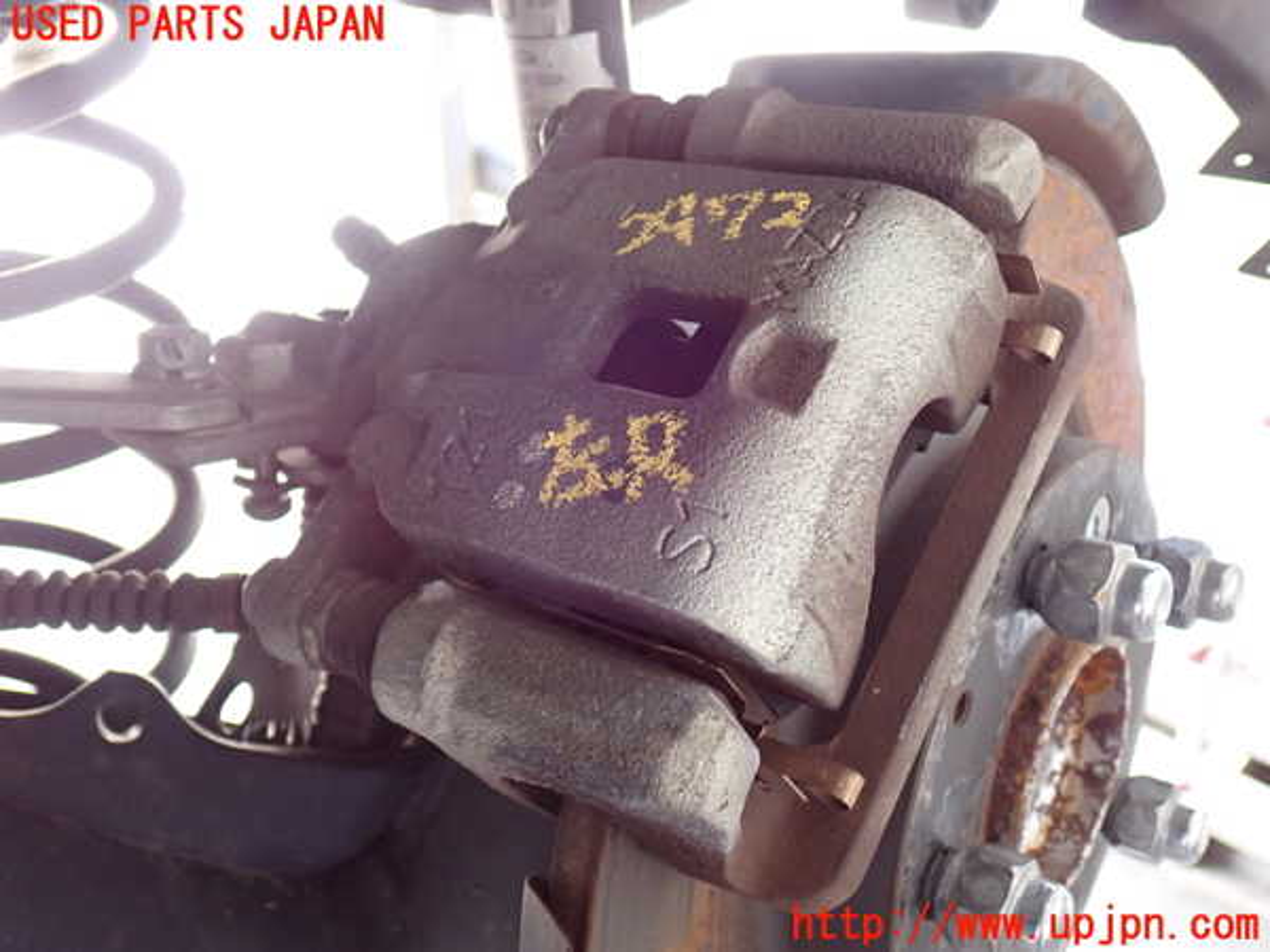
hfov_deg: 49.0
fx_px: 1394
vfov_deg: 37.7
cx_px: 635
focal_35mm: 38
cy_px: 476
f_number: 2.7
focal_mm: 6.83
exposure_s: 1/40
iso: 400
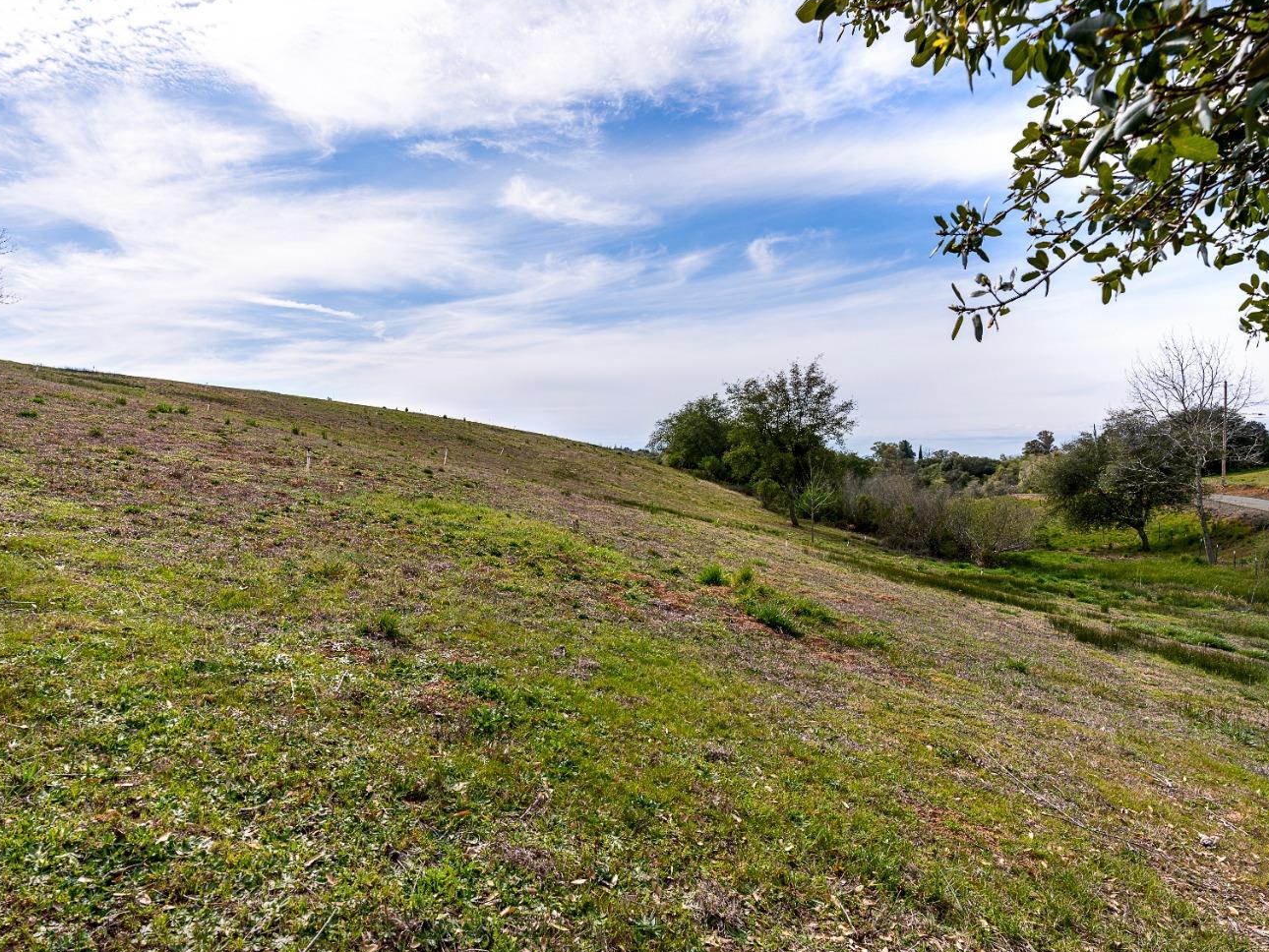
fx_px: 697
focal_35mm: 19
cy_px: 481
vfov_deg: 68.7
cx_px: 573
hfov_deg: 84.4
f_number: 8
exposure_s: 1/1600
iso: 100
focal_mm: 17
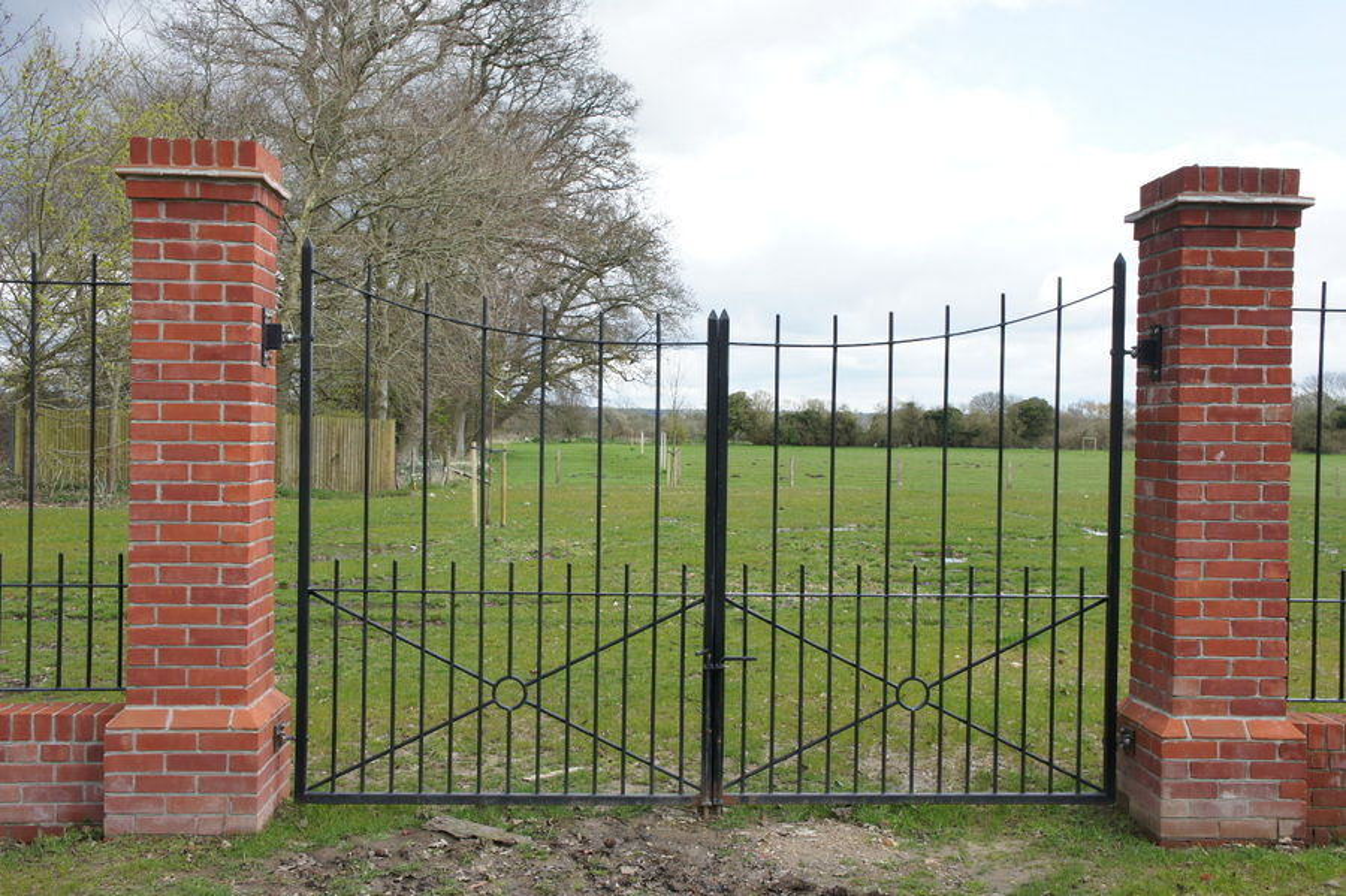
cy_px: 448
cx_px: 673
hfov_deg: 51.3
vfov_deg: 35.5
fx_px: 1401
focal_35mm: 38
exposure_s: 1/160
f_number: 8
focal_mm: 25
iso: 200
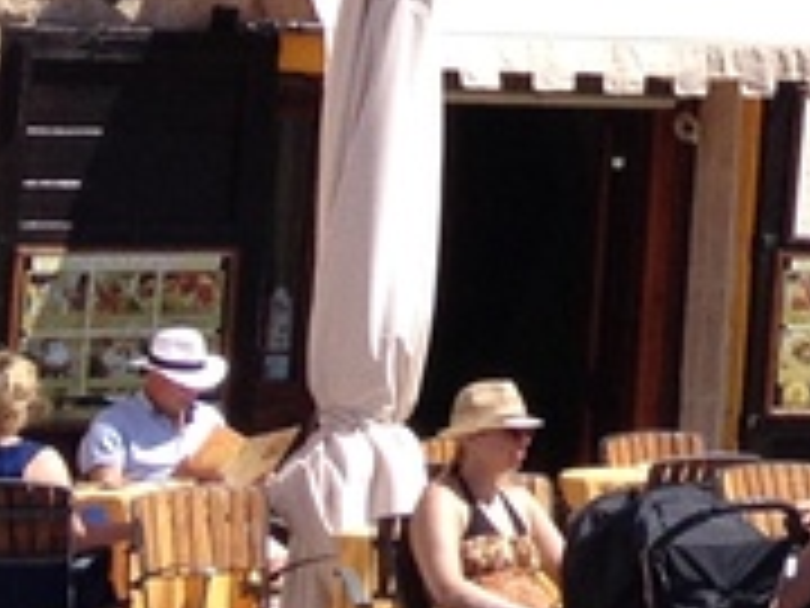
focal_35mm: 233
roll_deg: -0.4
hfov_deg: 7.8
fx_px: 5452
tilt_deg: +7.7
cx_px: 2070
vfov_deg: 6.2
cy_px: -721
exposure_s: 1/1534
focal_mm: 4.28
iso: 50
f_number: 2.4
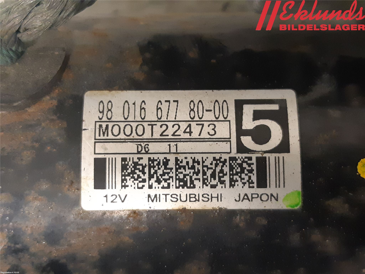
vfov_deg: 53.1
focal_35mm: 26
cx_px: 182
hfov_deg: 67.3
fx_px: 274
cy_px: 137
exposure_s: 1/25
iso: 320
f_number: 1.7
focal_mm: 3.93
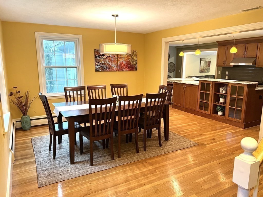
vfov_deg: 53.1
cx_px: 132
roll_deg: +0.0
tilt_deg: -11.9
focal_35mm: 26
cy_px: 98
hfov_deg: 67.3
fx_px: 198
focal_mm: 5.7
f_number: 1.5
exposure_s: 1/60
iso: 160
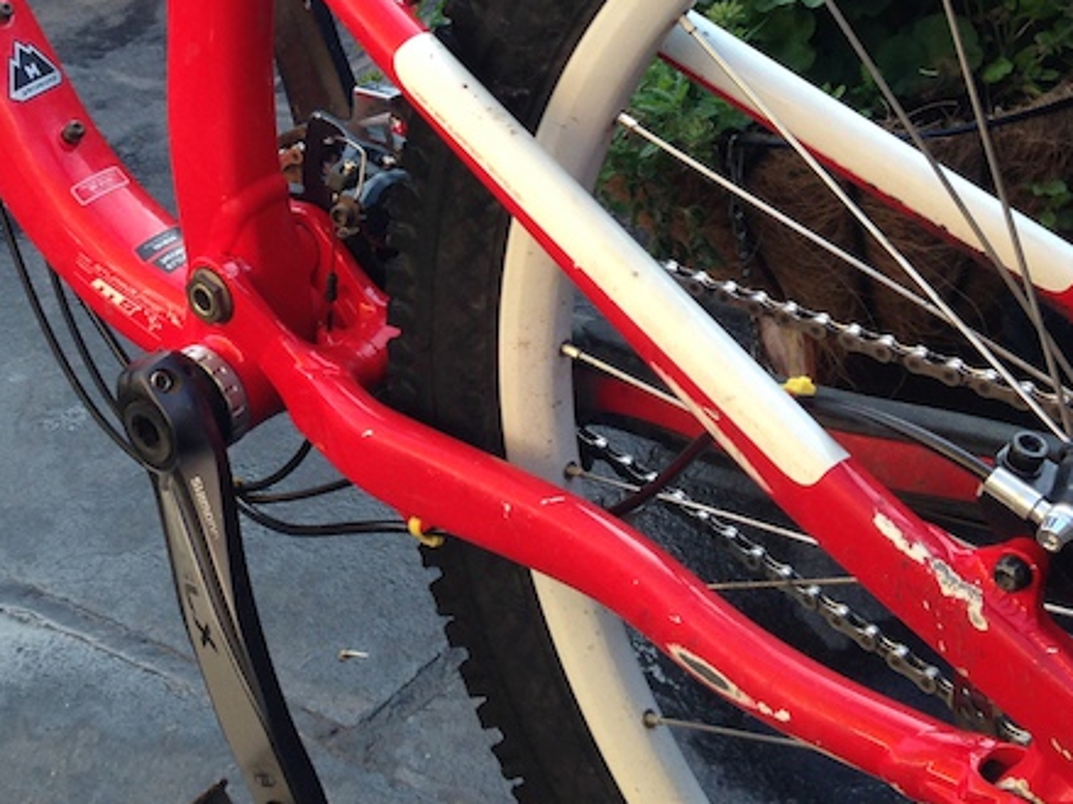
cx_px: 227
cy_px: 115
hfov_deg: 25.0
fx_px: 2386
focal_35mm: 77
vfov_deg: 18.9
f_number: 2.4
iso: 50
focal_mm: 4.12
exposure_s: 1/120
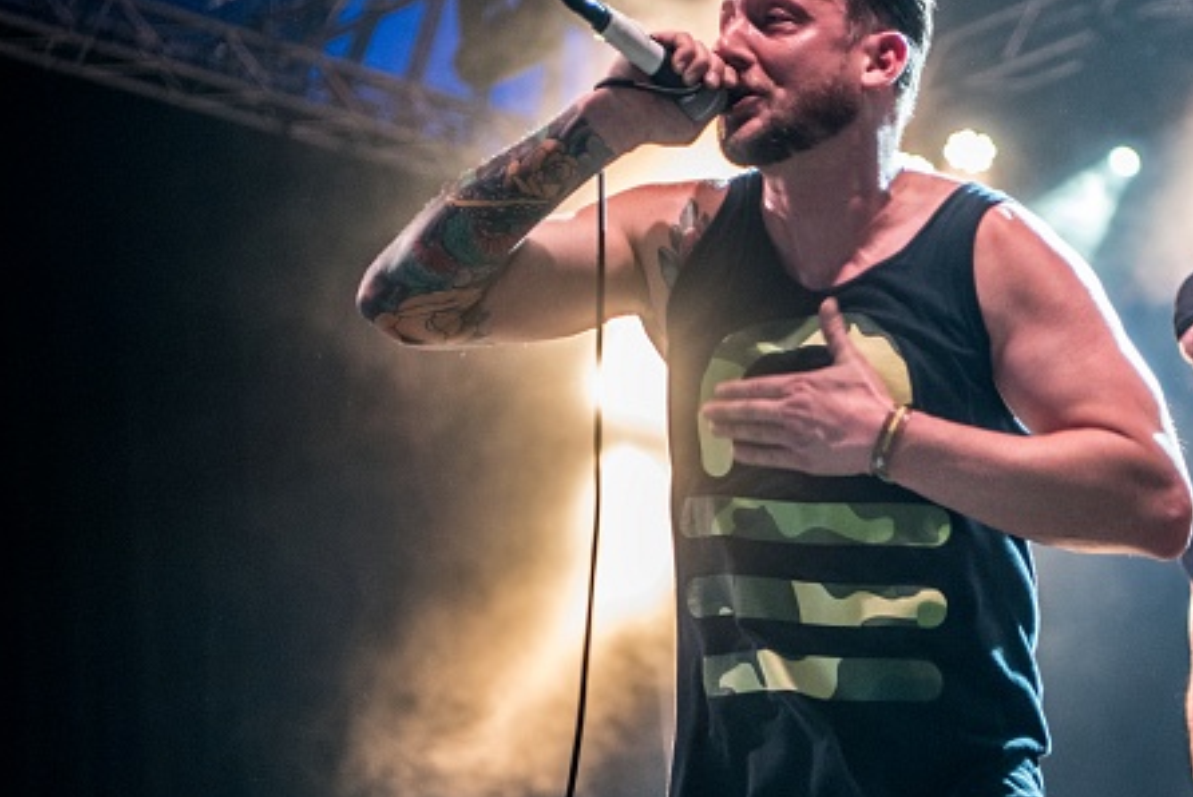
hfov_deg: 20.2
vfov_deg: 13.7
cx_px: 950
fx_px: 3316
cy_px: 336
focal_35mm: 100
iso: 1250
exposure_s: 1/125
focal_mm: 62
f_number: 2.8
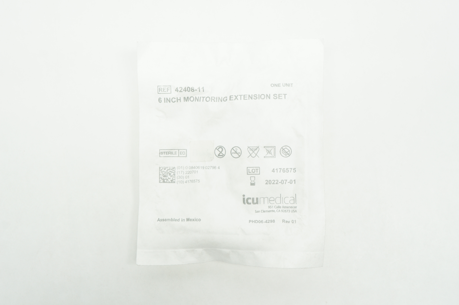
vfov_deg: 32.9
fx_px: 516
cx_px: 230
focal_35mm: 40
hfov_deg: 48.0
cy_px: 152
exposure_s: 1/25
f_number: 8
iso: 400
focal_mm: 27
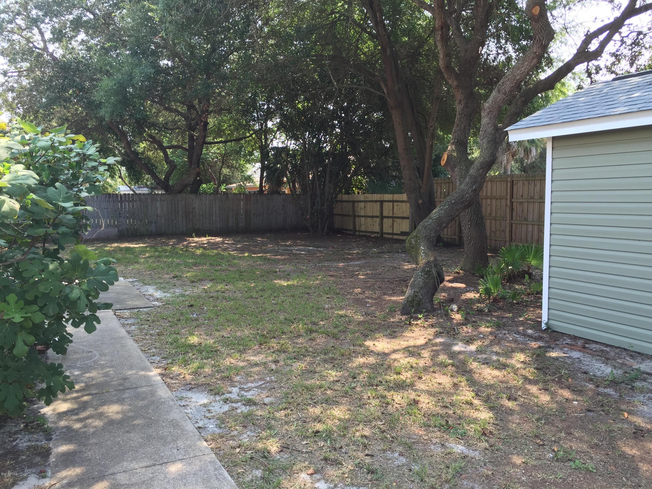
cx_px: 326
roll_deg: -0.1
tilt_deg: -4.3
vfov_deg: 48.2
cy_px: 244
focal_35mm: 29
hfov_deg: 61.7
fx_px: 546
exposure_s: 1/146
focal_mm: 4.15
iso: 32
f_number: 2.2
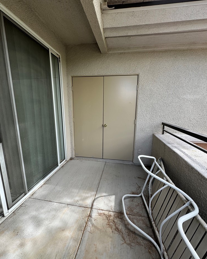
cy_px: 130
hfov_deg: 84.0
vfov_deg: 96.8
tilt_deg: -11.5
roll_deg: +0.2
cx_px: 105
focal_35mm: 15
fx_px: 115
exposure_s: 1/117
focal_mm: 2.22
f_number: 2.2
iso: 40
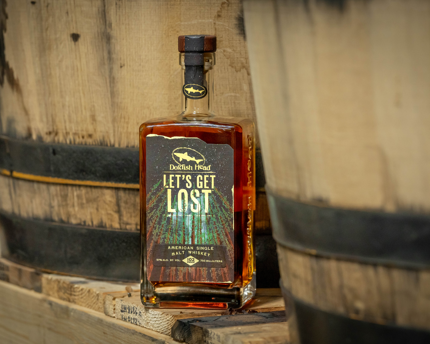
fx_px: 1947
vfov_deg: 10.1
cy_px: 172
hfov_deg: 12.6
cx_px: 198
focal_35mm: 153
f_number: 5.6
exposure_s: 1/125
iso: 2000
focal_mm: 135
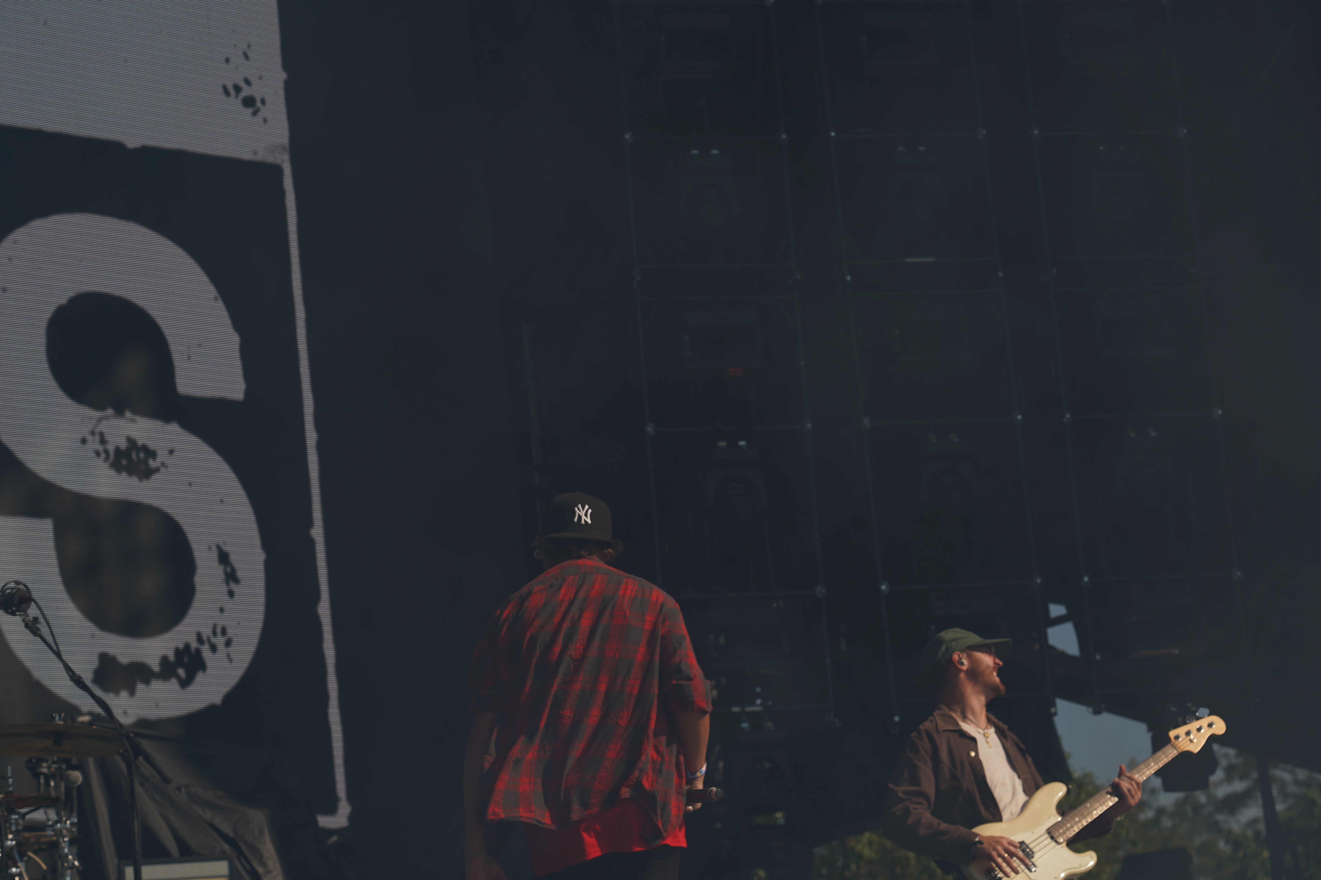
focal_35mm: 105
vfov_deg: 13.0
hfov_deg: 19.5
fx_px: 3853
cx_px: 660
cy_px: 440
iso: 100
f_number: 8
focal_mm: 105
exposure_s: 1/640
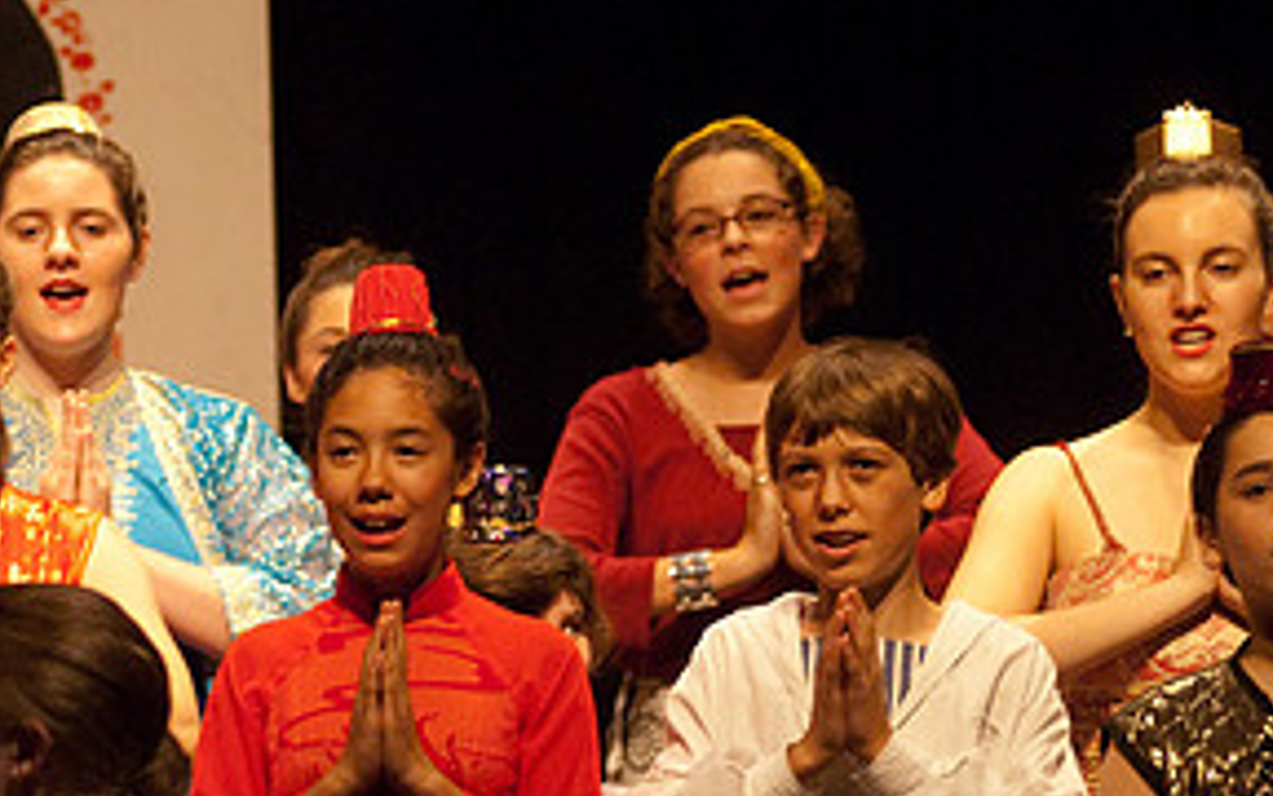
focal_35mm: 357
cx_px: 203
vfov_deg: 3.7
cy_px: 650
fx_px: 12386
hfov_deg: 5.9
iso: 1000
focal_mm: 116
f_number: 2.8
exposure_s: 1/125
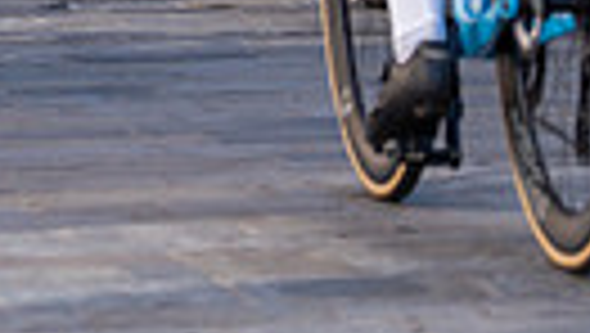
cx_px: -363
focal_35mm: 650
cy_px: -489
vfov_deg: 1.9
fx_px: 10179
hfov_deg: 3.3
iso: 100
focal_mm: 121
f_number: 3.5
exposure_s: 1/1000
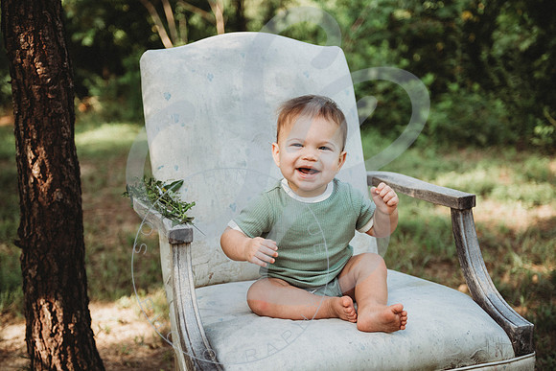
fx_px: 850
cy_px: 186
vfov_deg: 24.6
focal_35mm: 55
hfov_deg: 36.2
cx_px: 278
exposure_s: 1/250
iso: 100
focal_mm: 55
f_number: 2.8
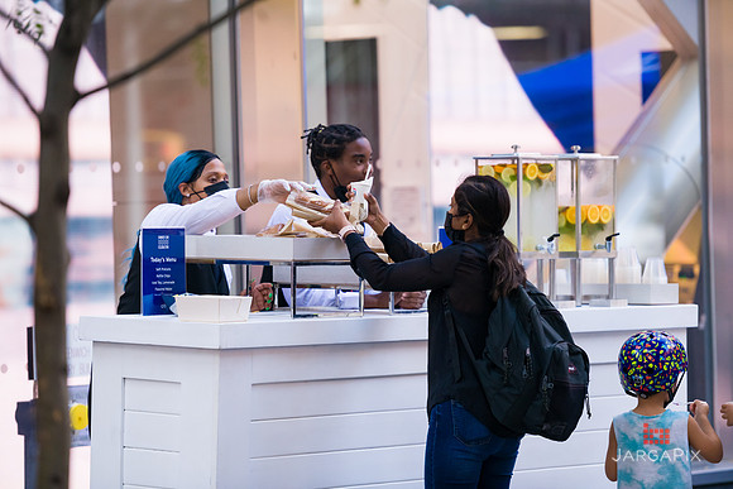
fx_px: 3666
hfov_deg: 11.4
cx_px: 366
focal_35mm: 180
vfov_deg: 7.6
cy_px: 244
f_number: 3.2
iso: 800
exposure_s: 1/640
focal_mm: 180
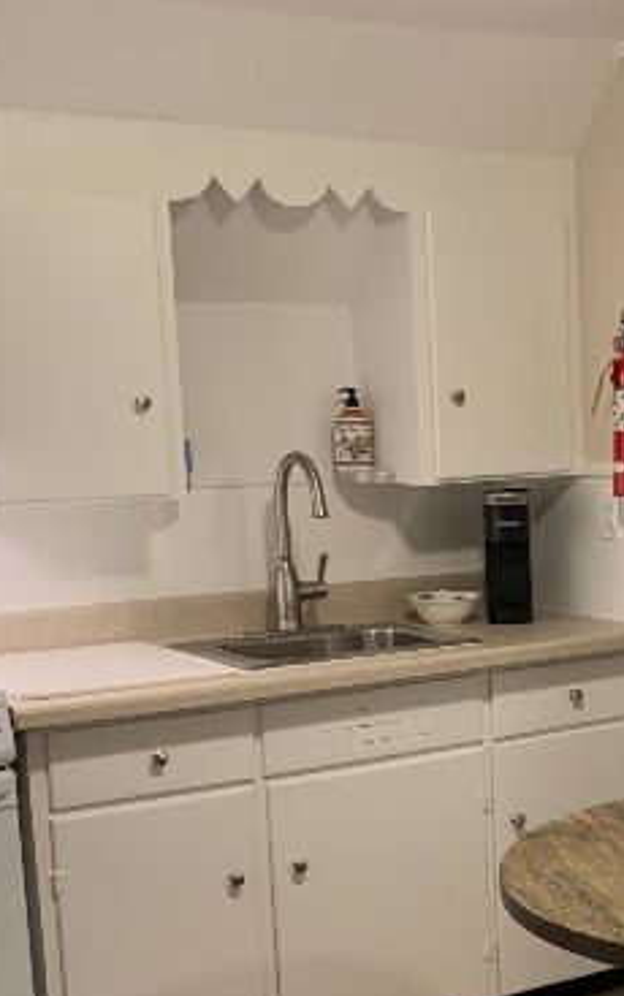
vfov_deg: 33.3
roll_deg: +1.6
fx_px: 1629
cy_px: 744
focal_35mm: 60
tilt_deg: -11.7
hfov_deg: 20.9
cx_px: 635
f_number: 1.8
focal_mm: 4.25
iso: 200
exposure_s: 1/60
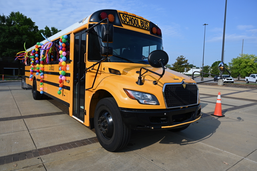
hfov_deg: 73.8
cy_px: 86
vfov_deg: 53.1
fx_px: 171
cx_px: 128
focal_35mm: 24
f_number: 7.1
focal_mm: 24
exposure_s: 1/400
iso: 100
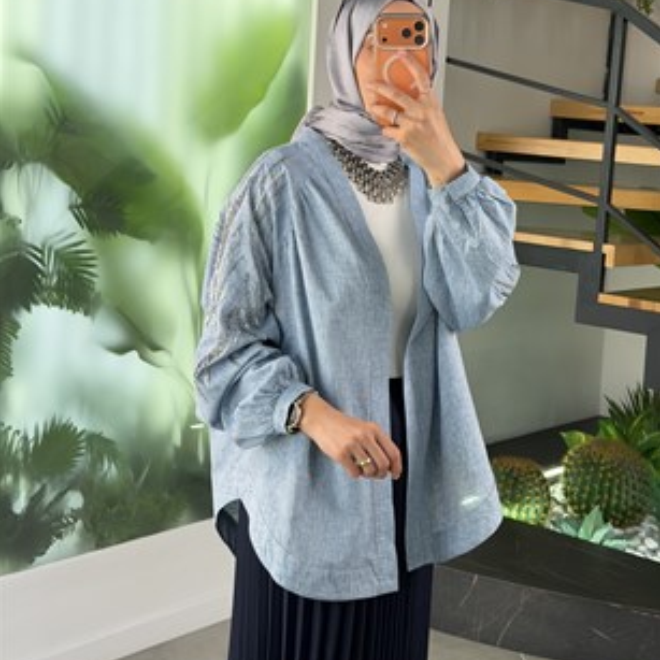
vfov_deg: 29.9
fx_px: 1230
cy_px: 242
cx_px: 331
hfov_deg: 30.0
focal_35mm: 57
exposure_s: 1/203
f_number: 1.78
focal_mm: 6.76
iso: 64
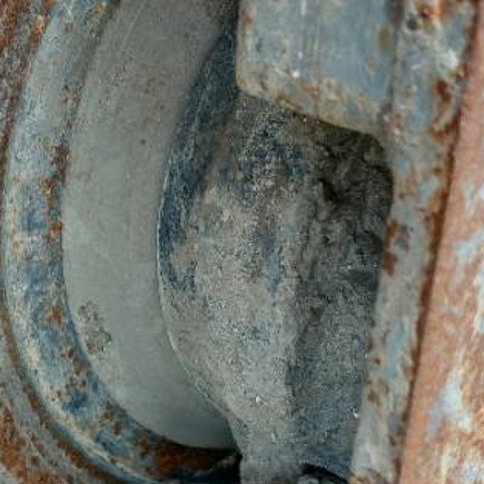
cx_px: 160
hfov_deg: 23.9
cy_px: 284
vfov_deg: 24.0
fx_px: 1139
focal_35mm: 72
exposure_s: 1/50
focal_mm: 5.23
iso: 25
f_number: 1.8
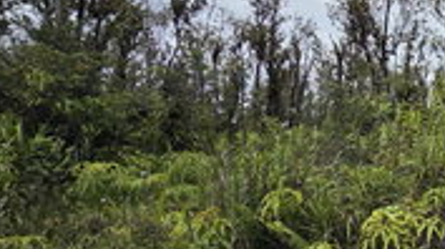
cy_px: 111
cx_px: 503
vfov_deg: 28.9
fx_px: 483
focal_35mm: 41
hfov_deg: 39.3
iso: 100
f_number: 2.2
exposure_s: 1/6763
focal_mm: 2.2
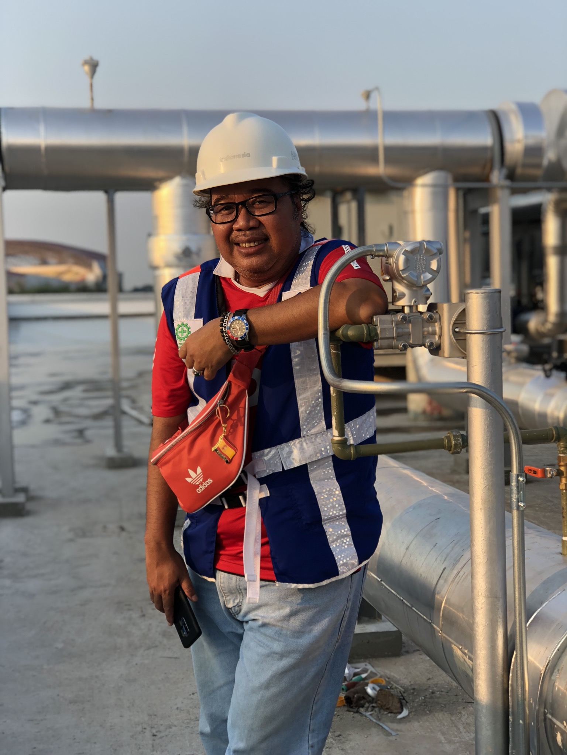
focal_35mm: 57
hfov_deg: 25.7
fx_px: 1245
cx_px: 284
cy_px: 378
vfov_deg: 33.8
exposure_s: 1/182
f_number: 2.8
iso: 20
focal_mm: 6.6
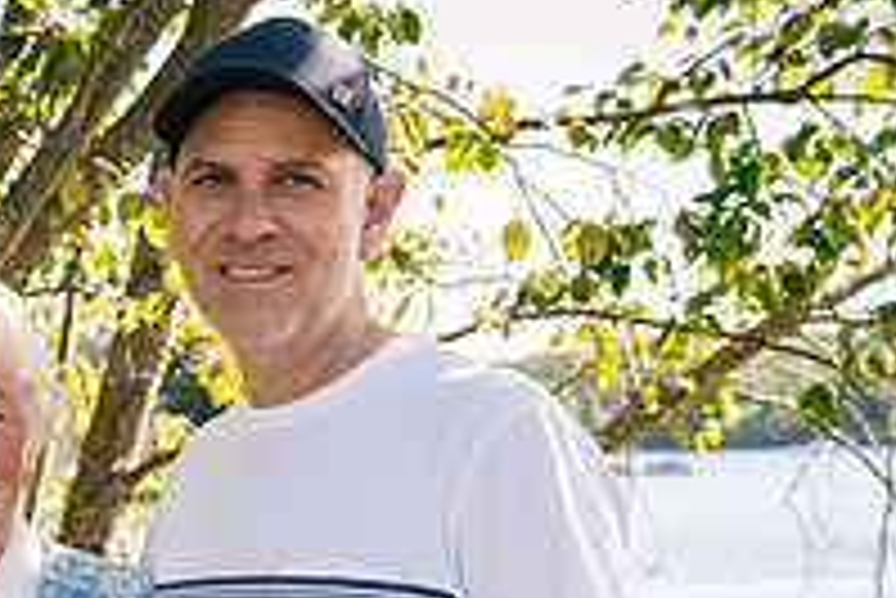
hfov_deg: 18.9
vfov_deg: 12.8
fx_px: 2615
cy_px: 699
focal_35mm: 105
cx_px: 14
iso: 160
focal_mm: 36
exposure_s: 1/250
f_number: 4
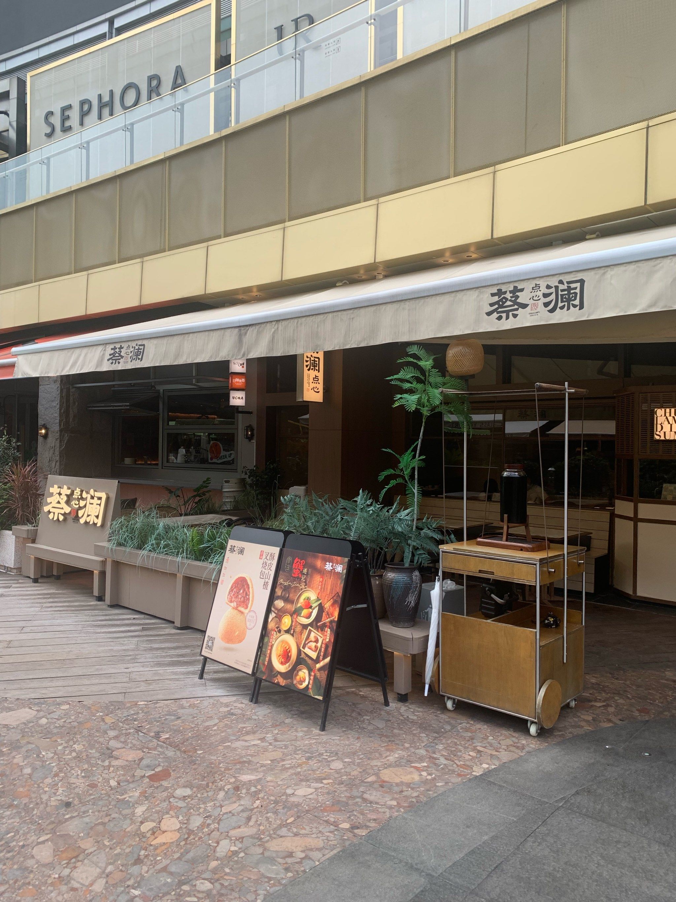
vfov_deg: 67.3
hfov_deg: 53.1
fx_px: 677
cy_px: 451
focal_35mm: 26
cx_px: 338
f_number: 1.8
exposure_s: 1/490
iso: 25
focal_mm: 4.25
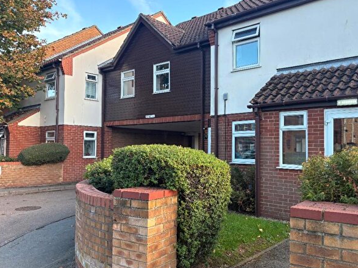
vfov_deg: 45.4
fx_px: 321
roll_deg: -0.3
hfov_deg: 58.0
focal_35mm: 31
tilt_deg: +2.4
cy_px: 137
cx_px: 211
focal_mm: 5.96
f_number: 1.6
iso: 64
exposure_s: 1/496
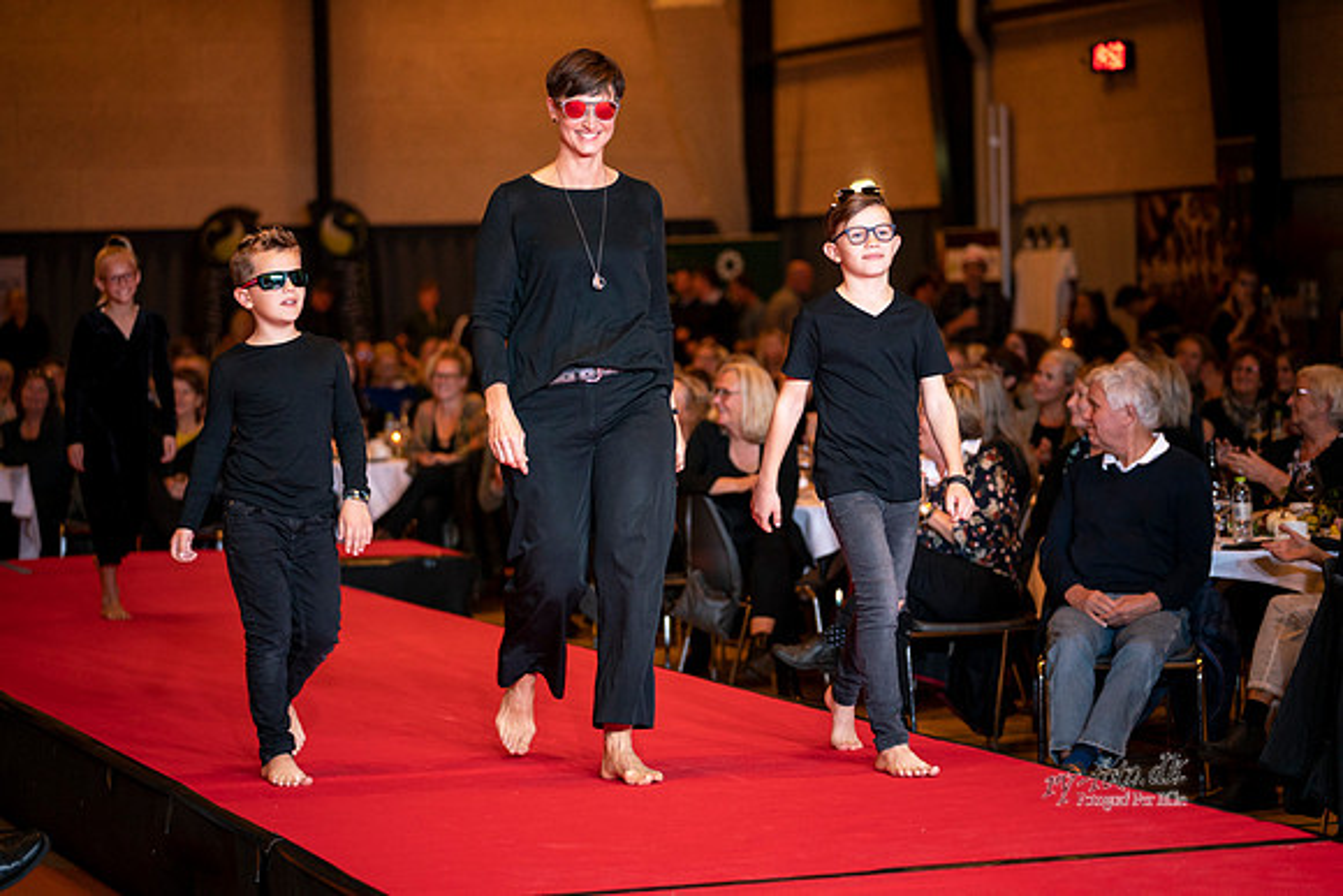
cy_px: 448
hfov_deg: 19.6
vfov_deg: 13.2
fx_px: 3881
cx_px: 672
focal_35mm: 104
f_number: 2.8
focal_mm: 104
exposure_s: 1/200
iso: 4000
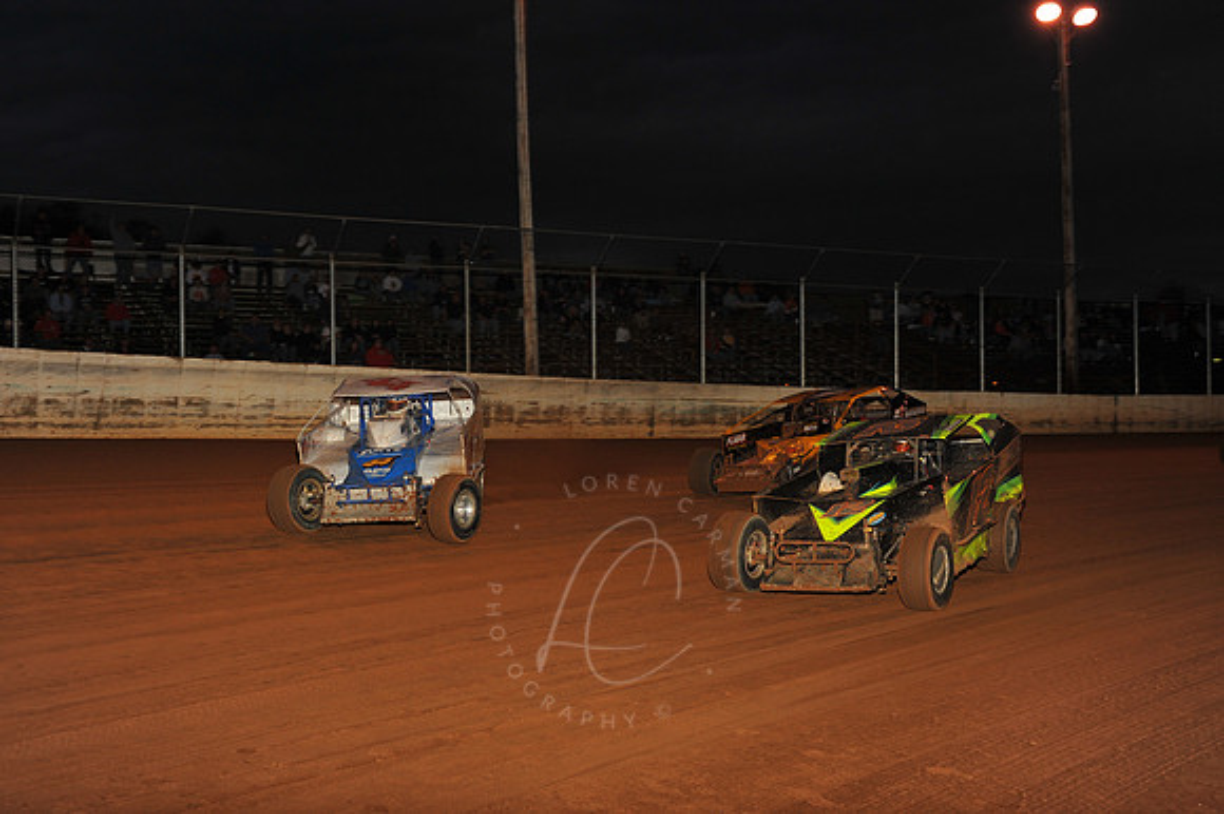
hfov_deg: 46.4
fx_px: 1427
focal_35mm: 42
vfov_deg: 31.9
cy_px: 407
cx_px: 612
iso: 500
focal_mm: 42
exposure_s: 1/320
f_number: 7.1
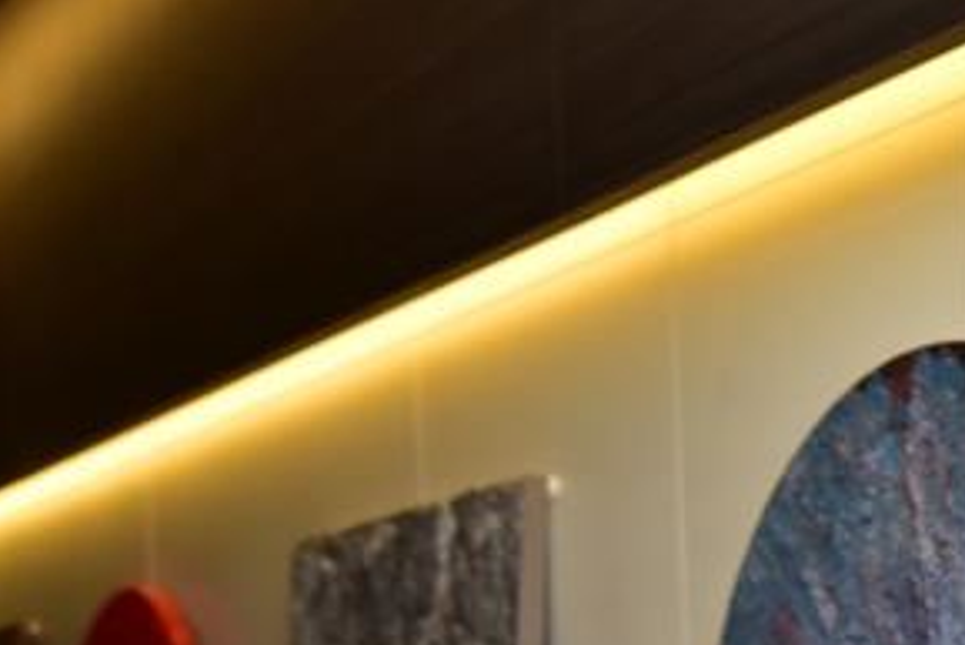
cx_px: 1272
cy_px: 777
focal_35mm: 94
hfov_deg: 19.8
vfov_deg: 14.1
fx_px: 2521
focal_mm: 34
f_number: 3.5
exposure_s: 1/125
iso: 500
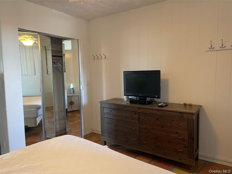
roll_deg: +0.4
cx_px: 116
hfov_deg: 67.3
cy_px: 87
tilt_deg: -5.4
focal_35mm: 26
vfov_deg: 53.1
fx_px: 174
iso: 250
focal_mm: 5.1
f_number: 1.6
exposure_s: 1/60
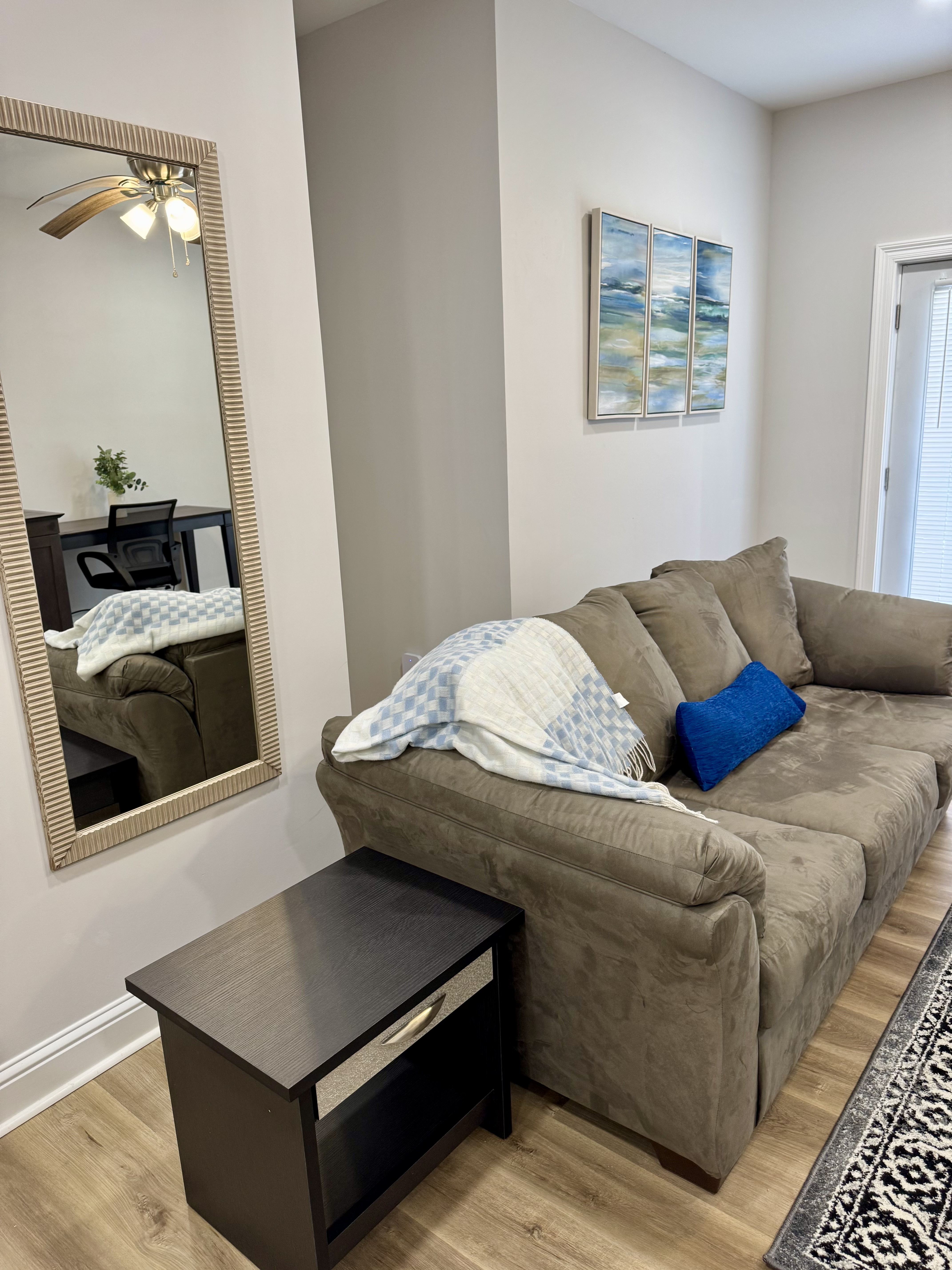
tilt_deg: -14.4
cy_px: 635
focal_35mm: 24
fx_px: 880
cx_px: 476
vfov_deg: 71.6
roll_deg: +2.6
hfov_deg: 56.8
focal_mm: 6.76
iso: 100
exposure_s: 1/60
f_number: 1.78
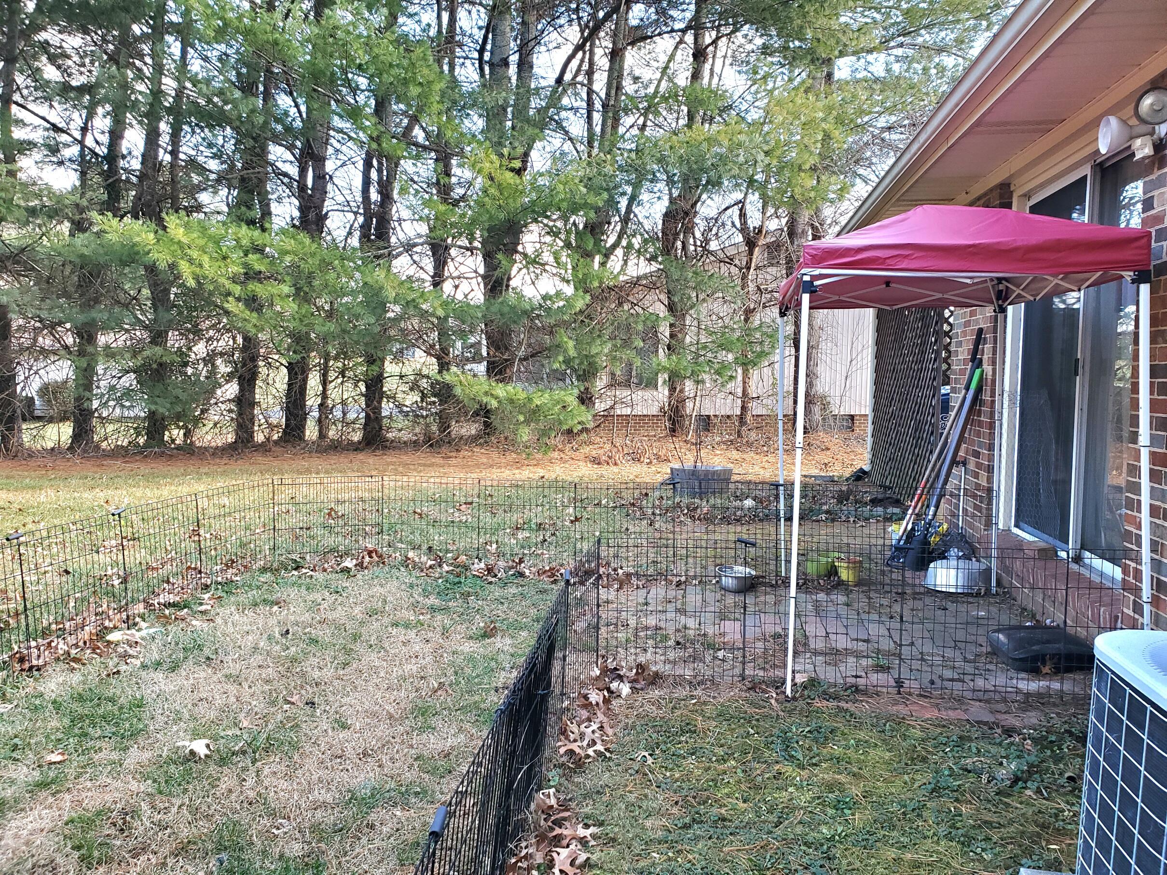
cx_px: 584
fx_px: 876
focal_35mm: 26
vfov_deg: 53.1
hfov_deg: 67.3
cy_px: 438
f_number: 2.4
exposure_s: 1/120
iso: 100
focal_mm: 4.3
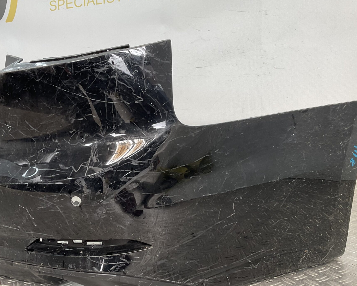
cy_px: 180
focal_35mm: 42
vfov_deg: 35.5
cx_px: 147
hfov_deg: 43.7
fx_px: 444
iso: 25
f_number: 1.8
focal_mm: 3
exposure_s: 1/120
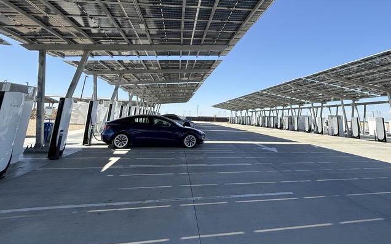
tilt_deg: +14.5
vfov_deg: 54.8
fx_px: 224
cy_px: 64
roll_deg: -1.6
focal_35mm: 21
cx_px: 237
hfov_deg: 81.2
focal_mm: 2.22
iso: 50
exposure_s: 1/1534
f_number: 2.2
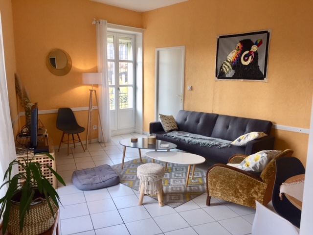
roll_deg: -0.5
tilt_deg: -9.9
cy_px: 118
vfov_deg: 48.2
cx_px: 156
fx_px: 262
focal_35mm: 29
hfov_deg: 61.7
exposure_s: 1/100
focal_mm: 4.15
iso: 40
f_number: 2.2
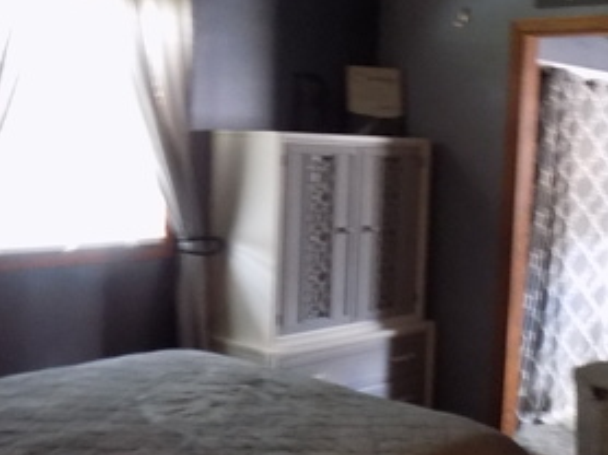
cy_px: 208
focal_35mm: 53
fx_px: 930
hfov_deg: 35.9
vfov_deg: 27.5
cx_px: 402
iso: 400
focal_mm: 4
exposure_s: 1/3
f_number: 3.1
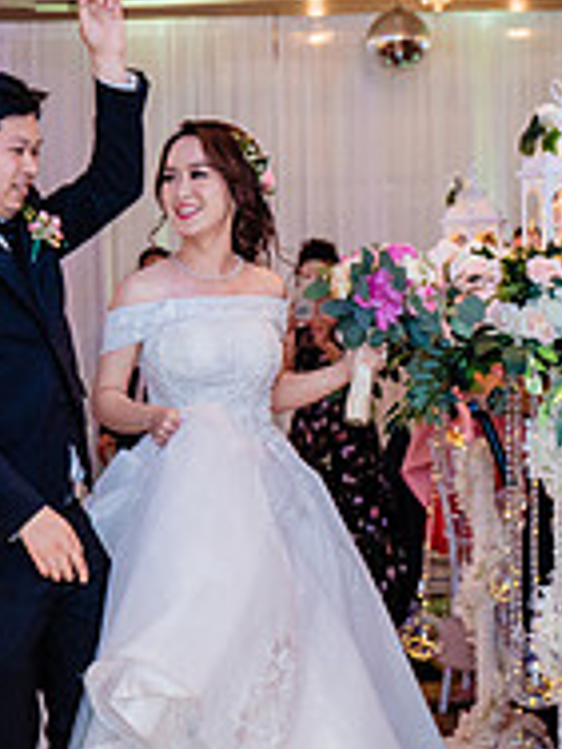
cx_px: -12
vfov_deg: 14.5
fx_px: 2944
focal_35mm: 136
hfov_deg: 10.8
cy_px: 442
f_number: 3.5
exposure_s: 1/160
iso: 1250
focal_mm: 42
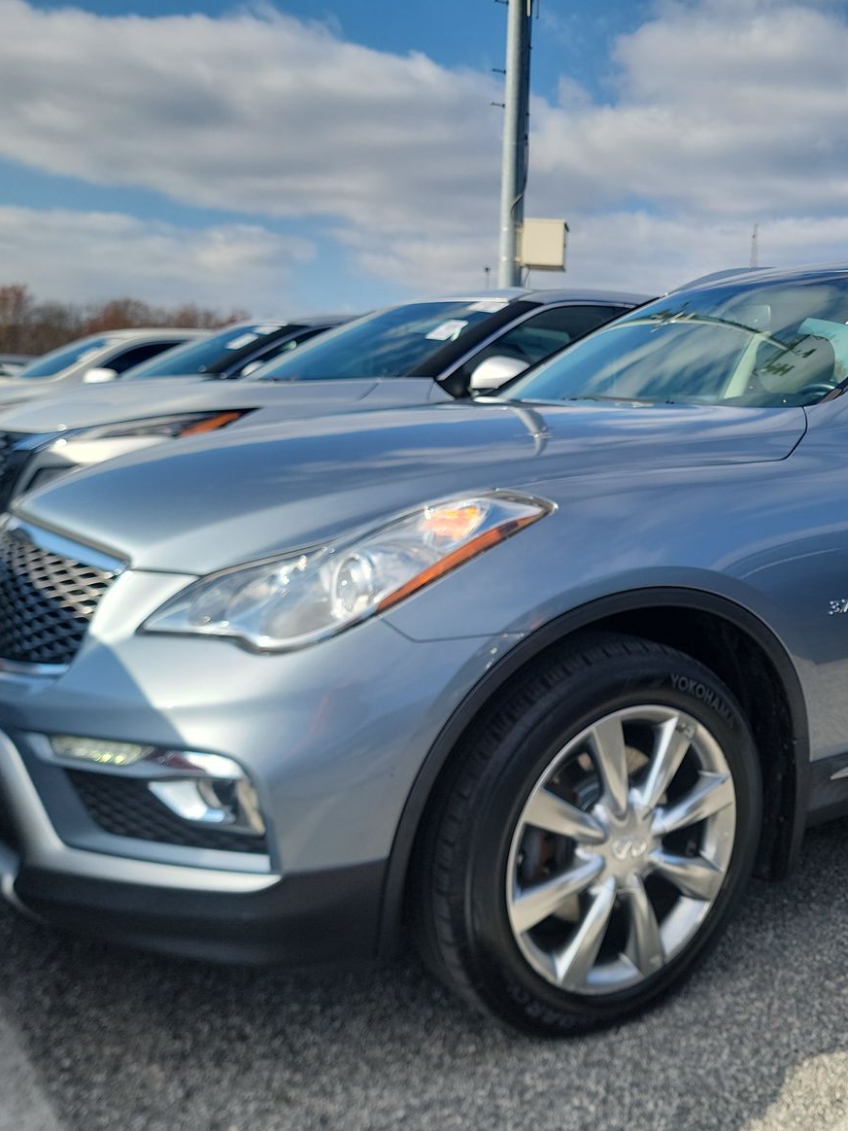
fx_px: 1078
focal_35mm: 33
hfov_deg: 41.9
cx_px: 617
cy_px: 558
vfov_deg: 55.4
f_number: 1.8
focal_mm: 6.7
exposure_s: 1/798
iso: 50
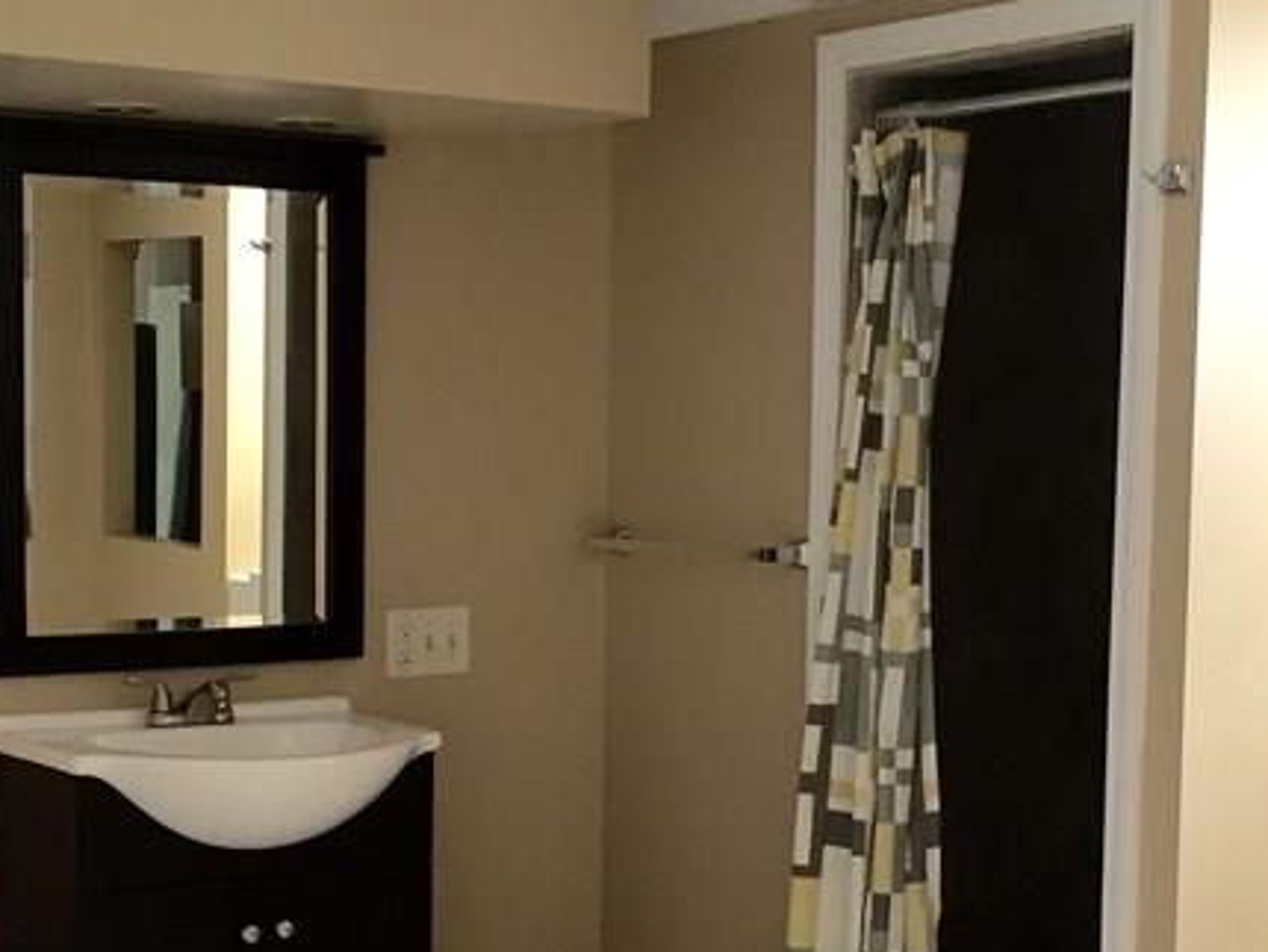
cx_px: 593
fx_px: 2529
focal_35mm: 69
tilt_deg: -4.9
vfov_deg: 21.2
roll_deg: -0.5
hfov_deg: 28.1
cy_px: 637
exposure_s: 1/30
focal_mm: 4.15
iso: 80
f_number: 2.2
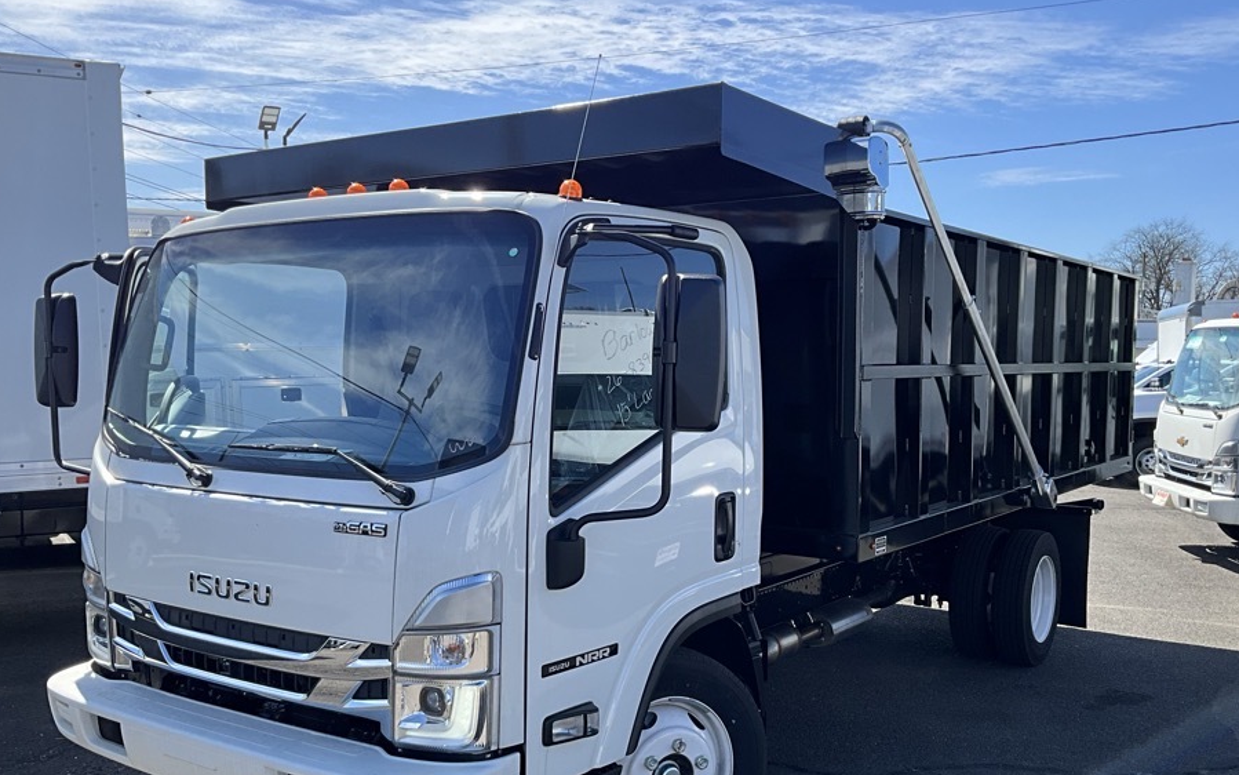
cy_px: 447
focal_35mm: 35
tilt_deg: -3.7
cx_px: 655
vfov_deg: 36.2
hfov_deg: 55.3
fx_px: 1182
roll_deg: -0.7
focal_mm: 3
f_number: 1.8
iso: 25
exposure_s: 1/1490
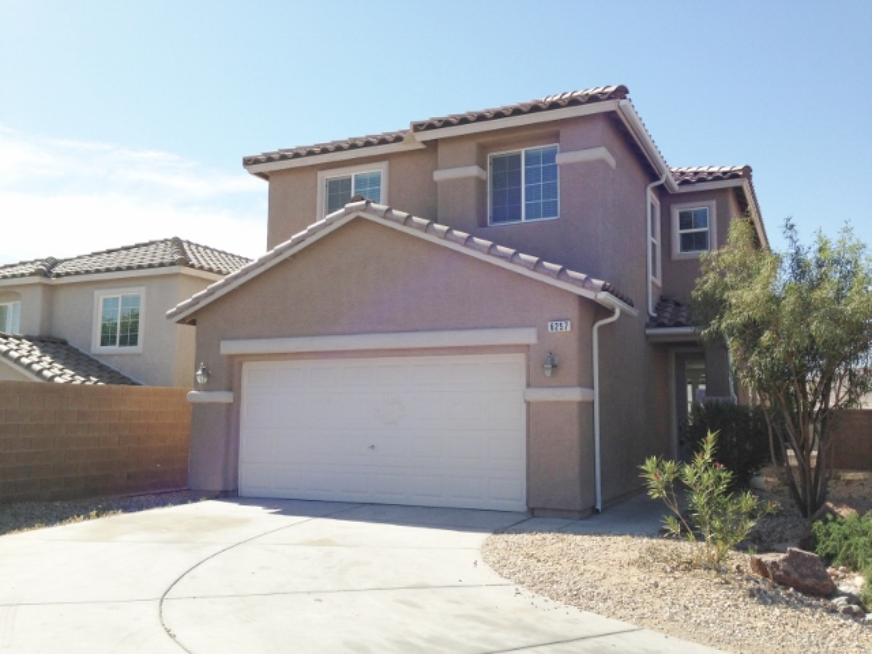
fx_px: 831
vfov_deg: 42.9
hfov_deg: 55.4
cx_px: 436
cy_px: 327
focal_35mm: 33
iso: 50
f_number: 2.4
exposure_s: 1/1427
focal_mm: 4.13
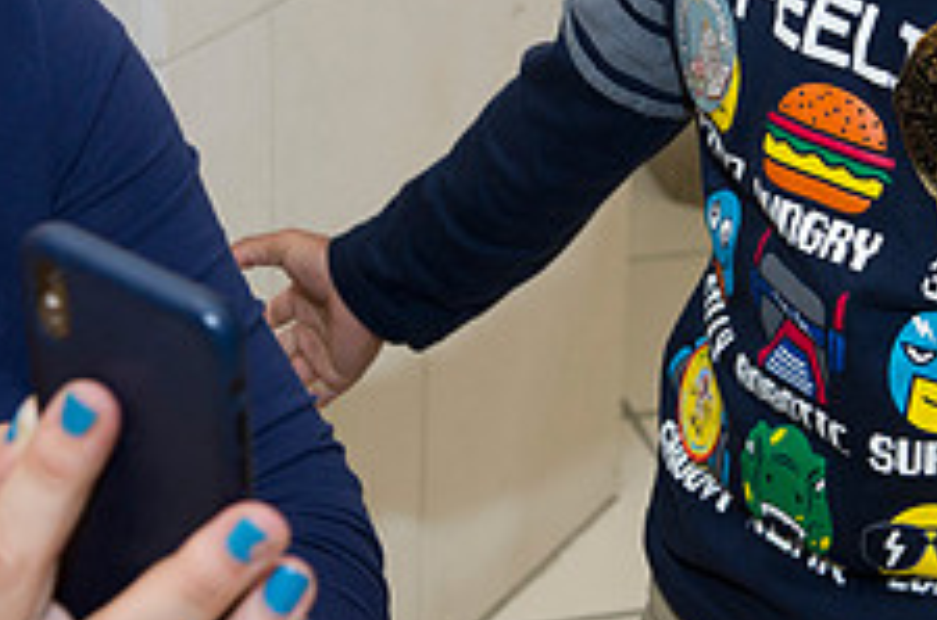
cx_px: 587
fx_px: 3221
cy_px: 83
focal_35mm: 124
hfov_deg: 16.5
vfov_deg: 11.0
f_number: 5.6
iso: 1250
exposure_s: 1/200
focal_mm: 48
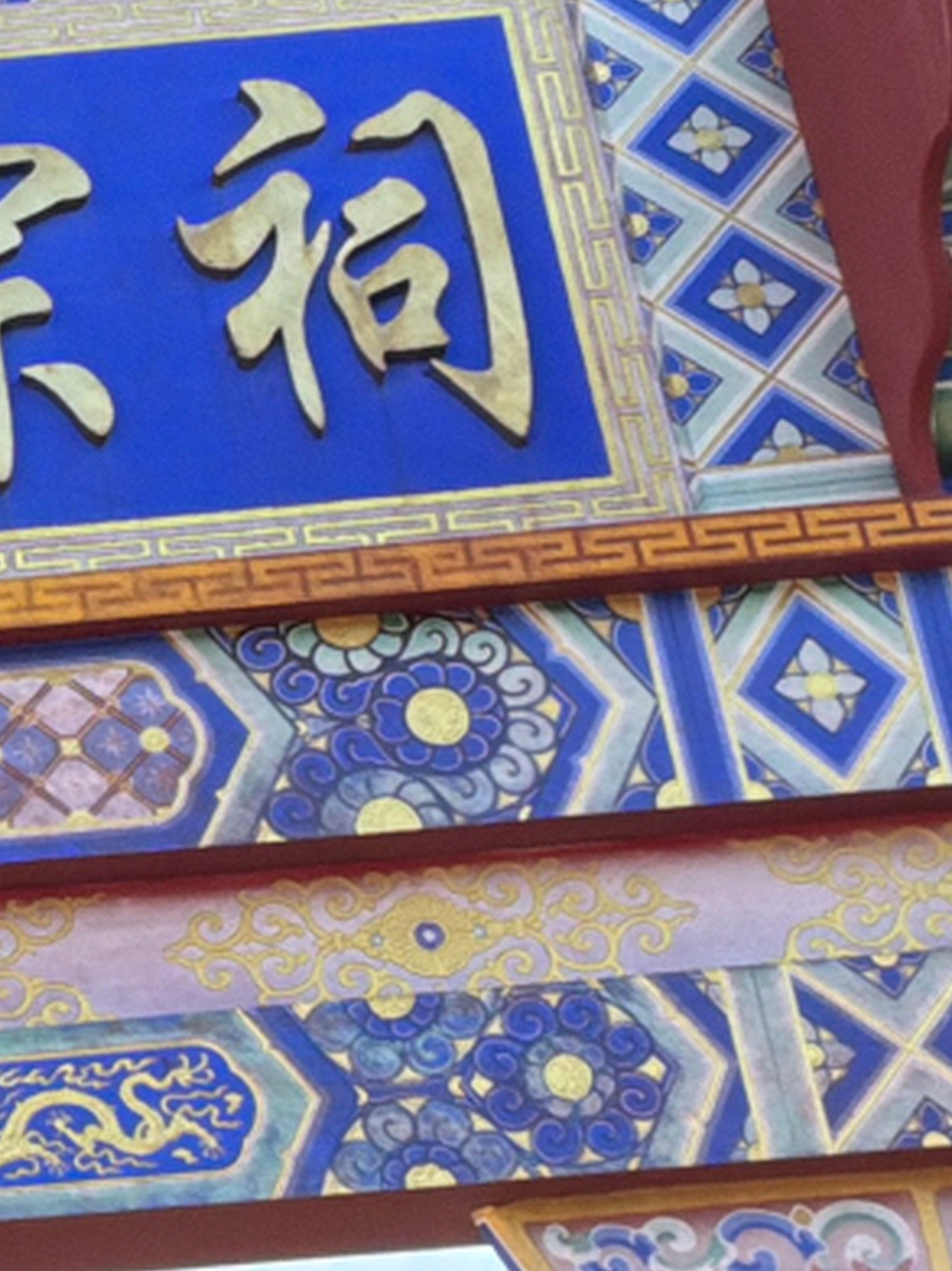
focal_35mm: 115
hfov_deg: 12.1
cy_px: 718
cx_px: -603
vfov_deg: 17.1
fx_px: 4219
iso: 40
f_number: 1.9
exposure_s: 1/624
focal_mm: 2.71
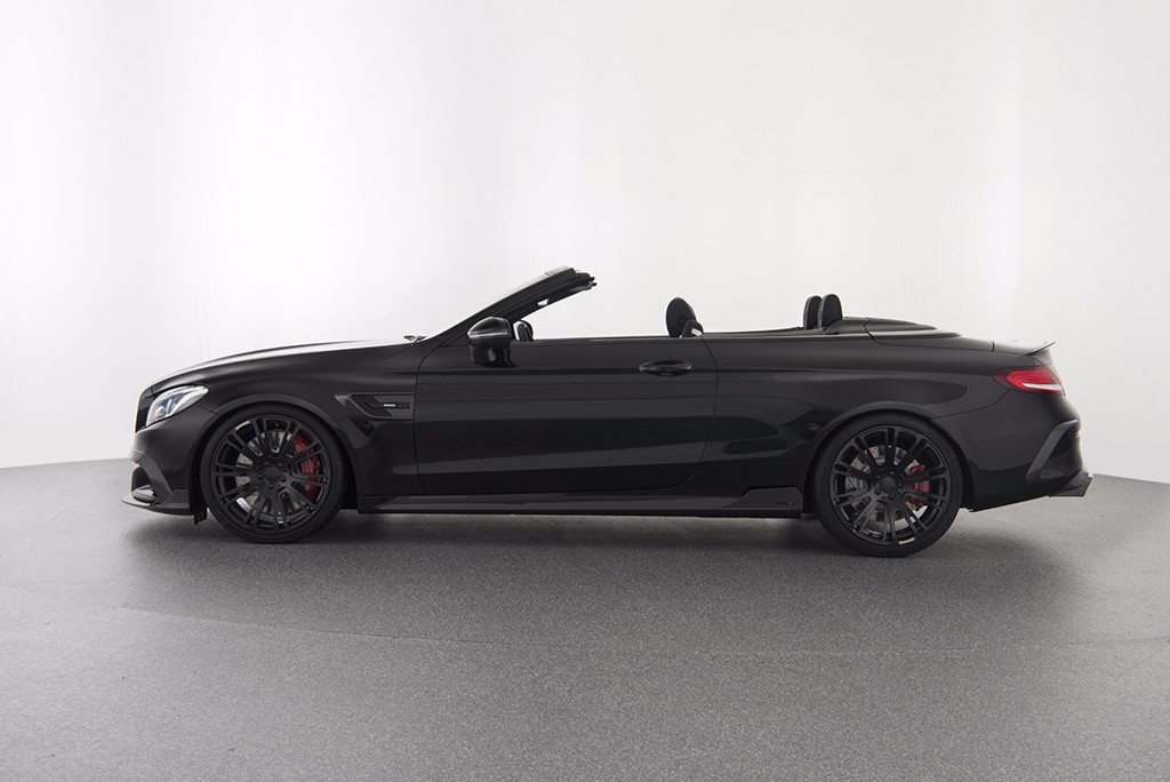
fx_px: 1561
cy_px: 391
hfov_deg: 41.1
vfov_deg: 28.1
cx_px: 585
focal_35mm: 48
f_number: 8
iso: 100
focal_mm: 48
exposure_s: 1/125
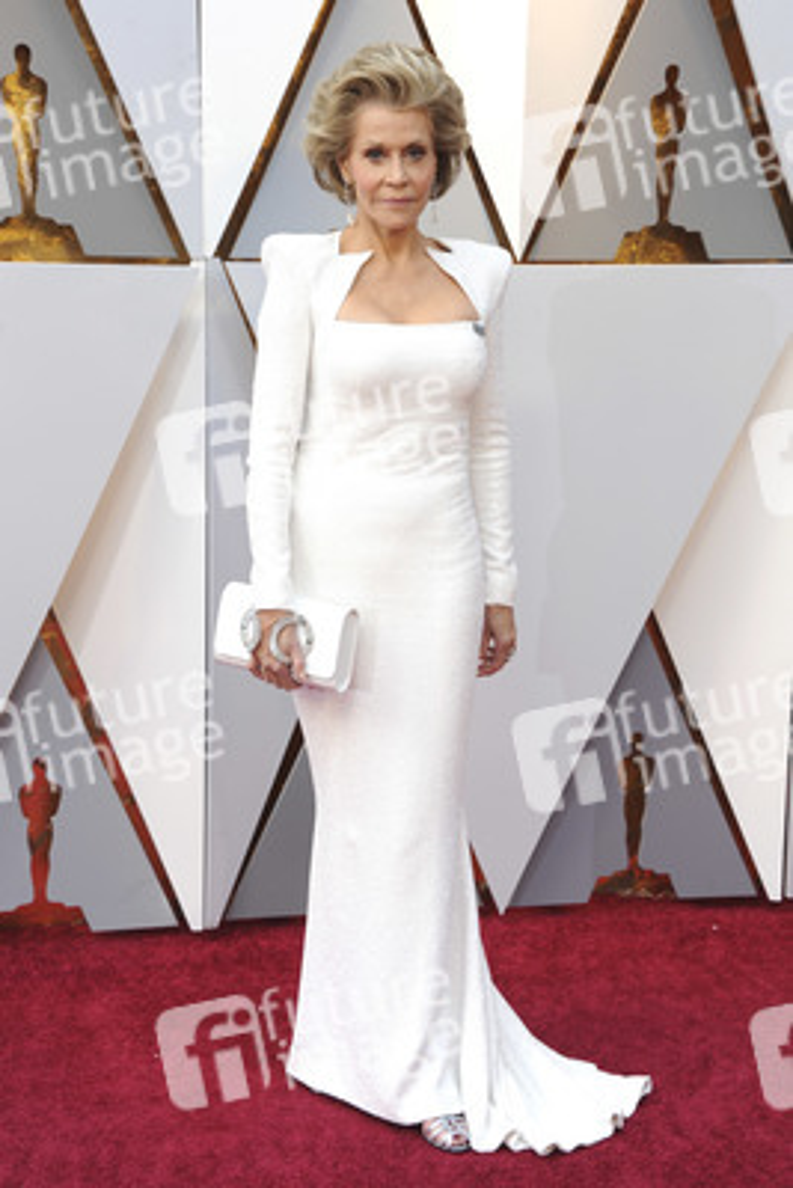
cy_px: 594
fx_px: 2311
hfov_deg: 19.5
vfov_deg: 28.8
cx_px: 396
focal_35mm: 70
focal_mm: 70
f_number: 7.1
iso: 1000
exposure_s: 1/250
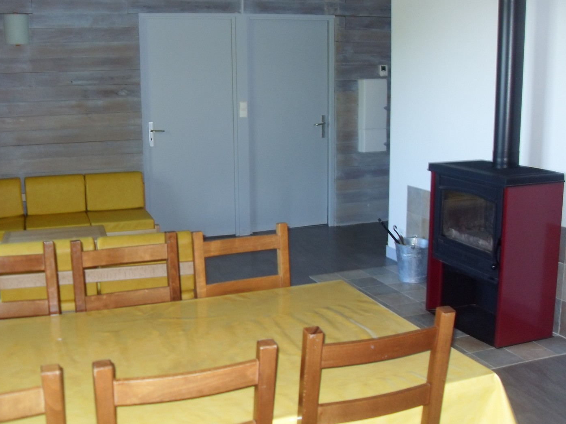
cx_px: 243
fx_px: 638
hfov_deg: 47.7
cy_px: 192
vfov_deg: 36.8
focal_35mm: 39
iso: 200
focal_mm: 6.3
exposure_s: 1/45
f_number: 2.8
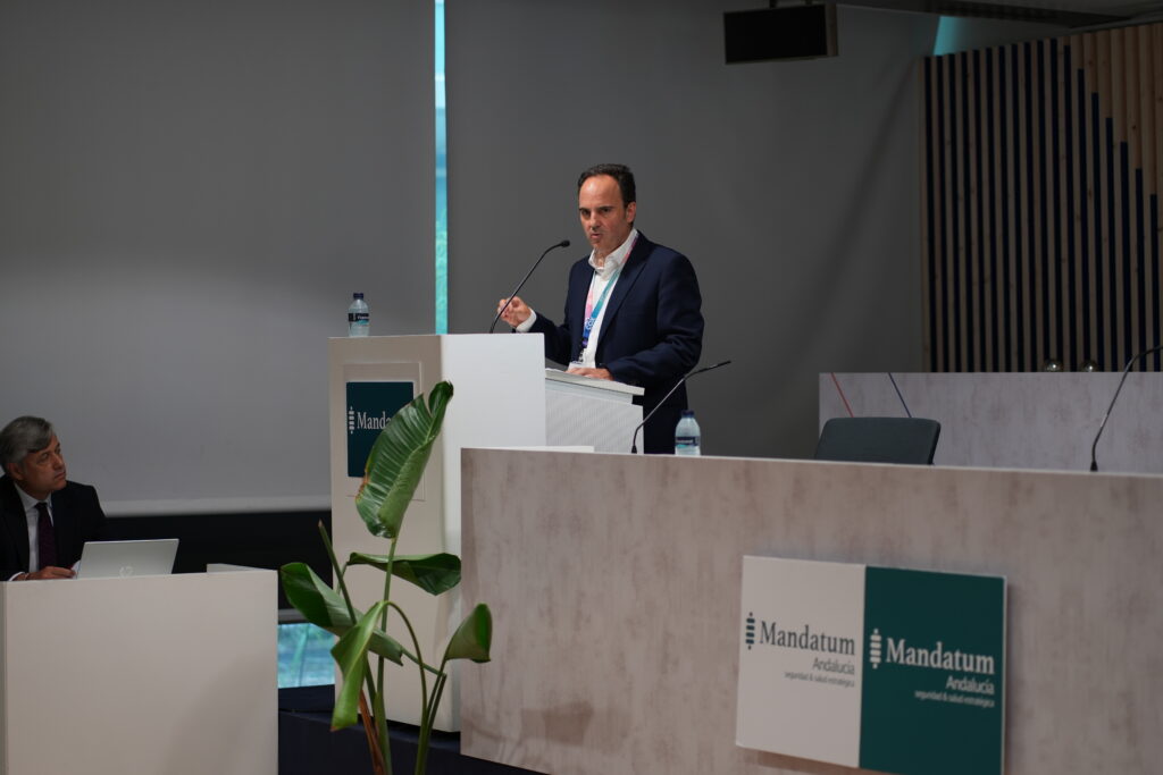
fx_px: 2746
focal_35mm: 85
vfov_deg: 16.1
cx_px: 582
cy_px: 388
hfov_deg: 23.9
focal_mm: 85
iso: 250
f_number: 2.2
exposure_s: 1/60
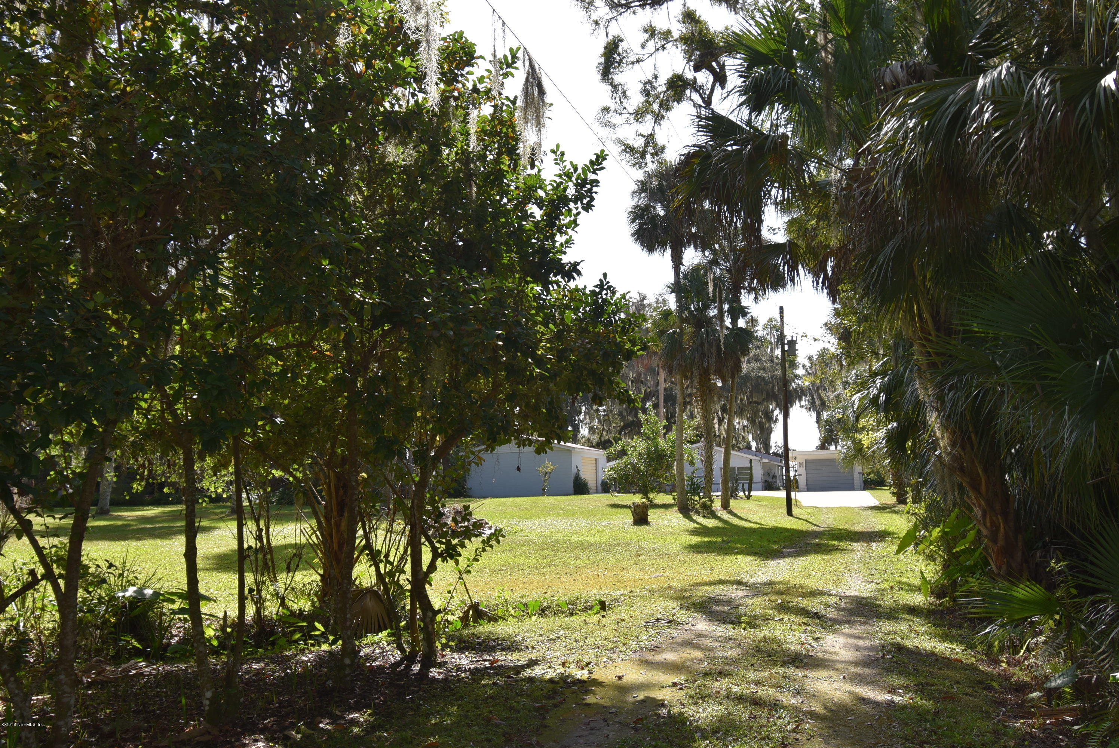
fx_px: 933
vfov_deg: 43.7
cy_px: 374
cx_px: 560
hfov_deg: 61.9
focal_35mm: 30
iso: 100
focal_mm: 20
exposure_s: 1/200
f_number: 7.1
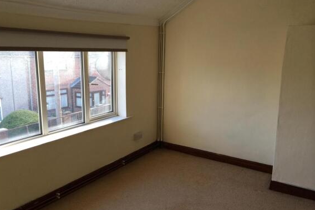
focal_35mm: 32
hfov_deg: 58.7
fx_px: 280
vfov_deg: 41.1
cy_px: 108
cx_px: 154
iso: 80
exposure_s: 1/120
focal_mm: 4.12
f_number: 2.2
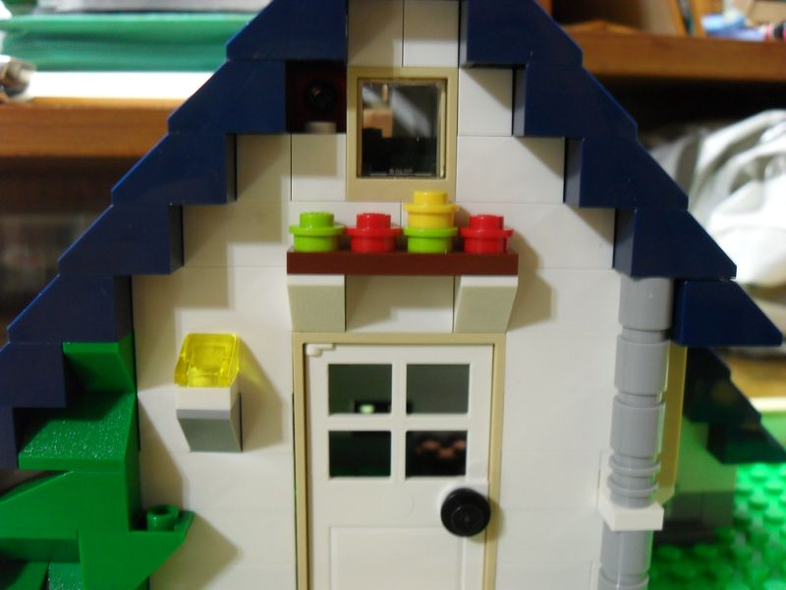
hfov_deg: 52.6
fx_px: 795
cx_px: 393
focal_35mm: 35
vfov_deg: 40.7
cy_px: 295
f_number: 2.8
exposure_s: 1/8
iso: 200
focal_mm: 6.2
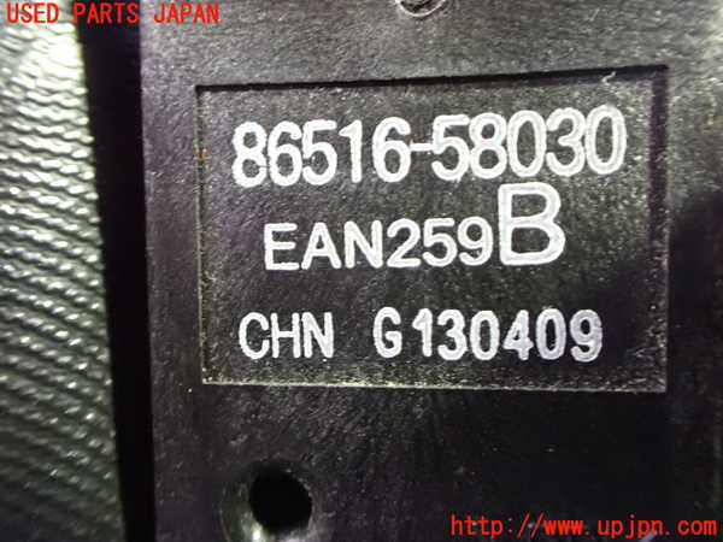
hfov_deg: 60.0
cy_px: 271
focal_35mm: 30
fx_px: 627
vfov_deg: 46.8
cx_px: 362
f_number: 2.3
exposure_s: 1/25
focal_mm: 5.4
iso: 1600
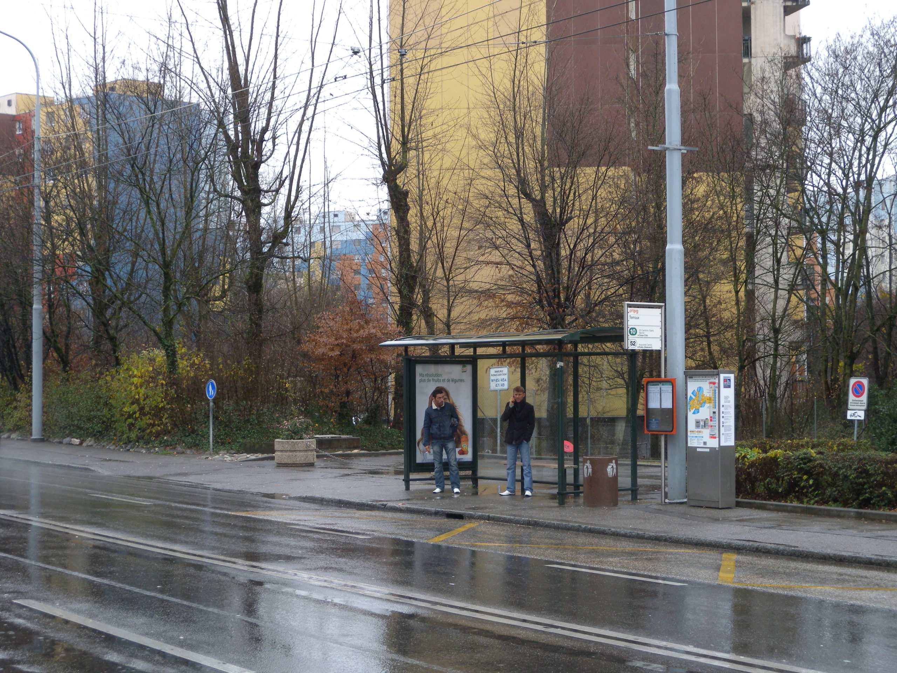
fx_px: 1633
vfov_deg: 23.3
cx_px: 448
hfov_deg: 30.7
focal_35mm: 63
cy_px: 336
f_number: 4.1
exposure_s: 1/59.8
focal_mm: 13.6
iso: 149
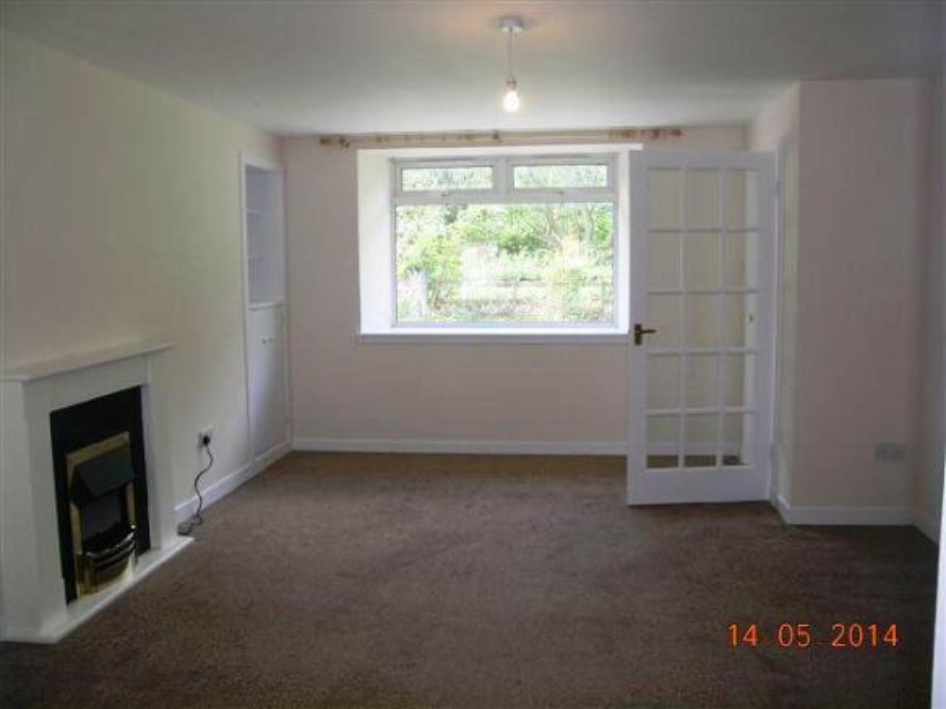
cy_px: 354
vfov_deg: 49.7
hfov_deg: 63.5
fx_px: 765
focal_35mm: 28
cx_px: 473
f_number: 3.1
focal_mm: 5.8
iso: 50
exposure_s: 1/56.2
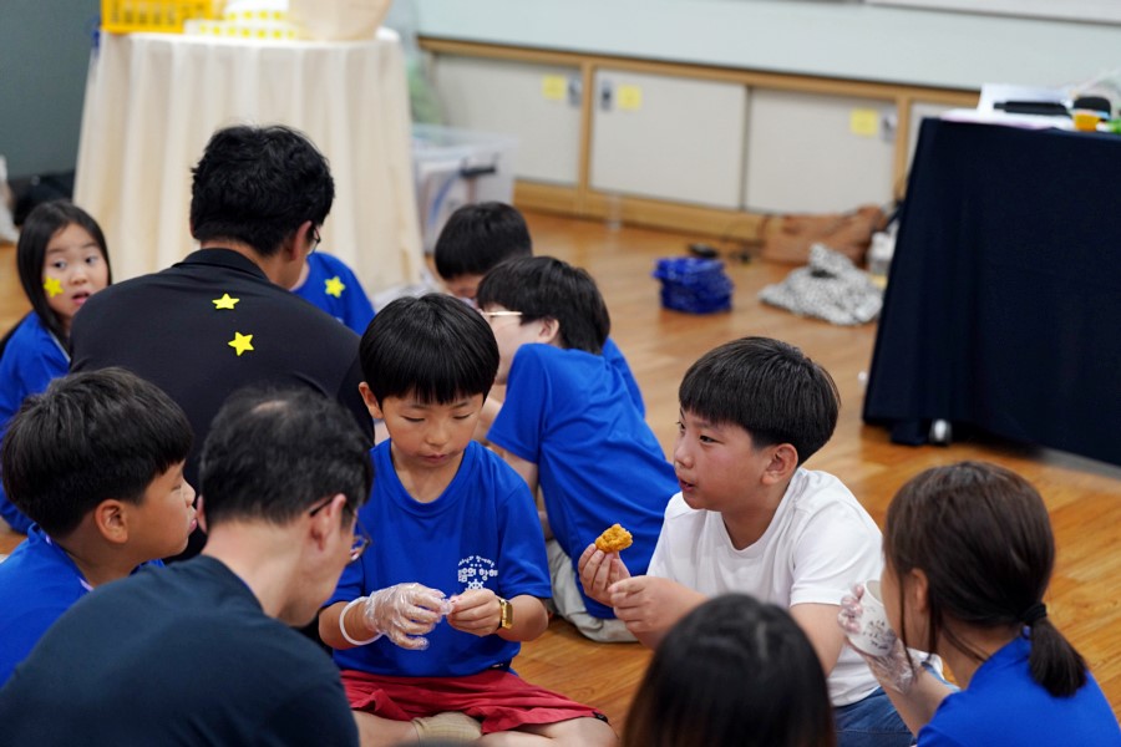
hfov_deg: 24.8
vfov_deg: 16.7
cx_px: 560
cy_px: 374
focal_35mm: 82
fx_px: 2553
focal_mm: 82
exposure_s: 1/160
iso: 1600
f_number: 3.5
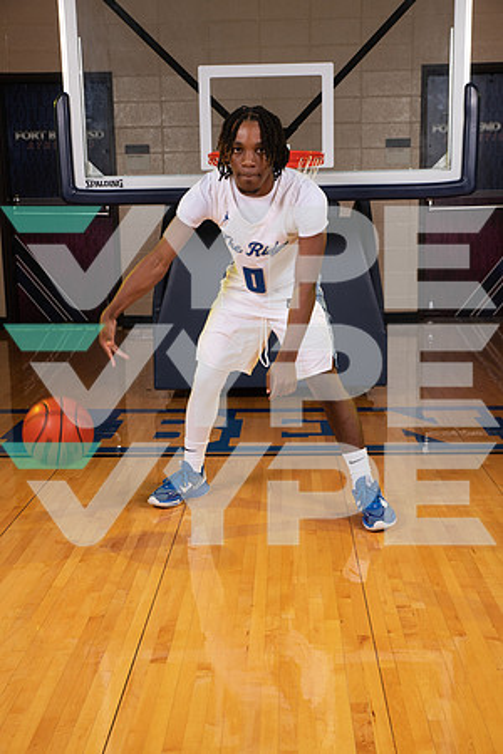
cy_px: 377
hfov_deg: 28.1
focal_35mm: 48
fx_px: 1006
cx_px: 252
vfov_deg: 41.1
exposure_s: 1/320
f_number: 7.1
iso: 320
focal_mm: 48
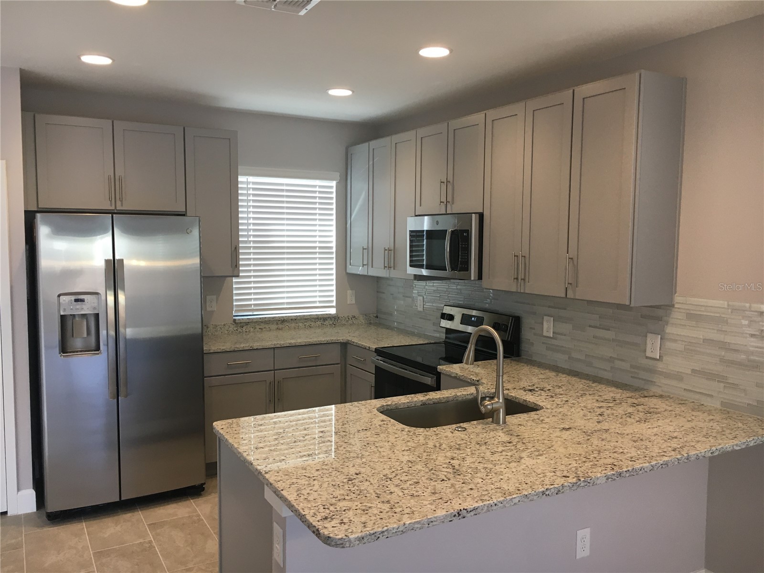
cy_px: 286
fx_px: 640
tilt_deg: -4.9
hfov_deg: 61.7
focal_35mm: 29
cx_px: 382
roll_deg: -0.8
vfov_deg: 48.2
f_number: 2.2
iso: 40
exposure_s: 1/30
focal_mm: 4.15
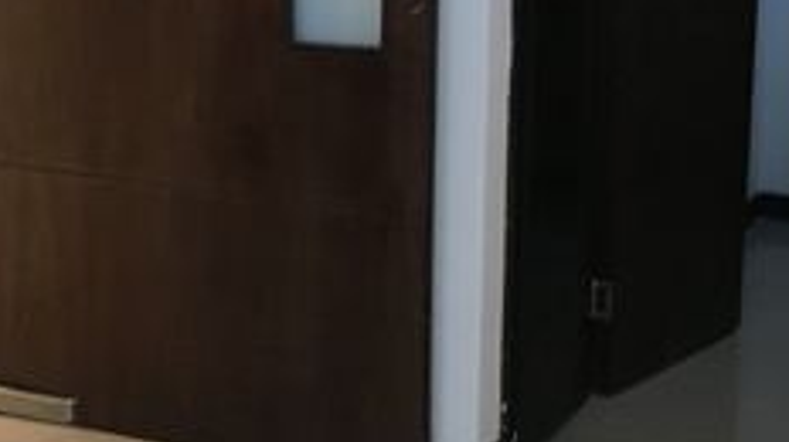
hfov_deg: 21.5
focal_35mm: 91
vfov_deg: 13.1
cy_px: -7
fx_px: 1902
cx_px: -192
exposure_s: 1/30
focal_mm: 4.15
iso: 125
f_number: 2.2
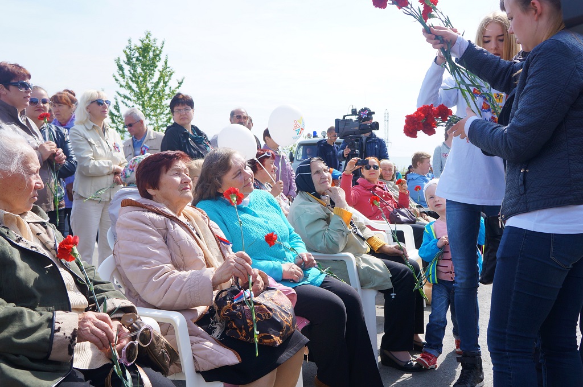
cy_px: 194
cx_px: 292
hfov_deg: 57.3
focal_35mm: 33
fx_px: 534
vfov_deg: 39.9
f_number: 5
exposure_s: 1/1000
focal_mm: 22
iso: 200
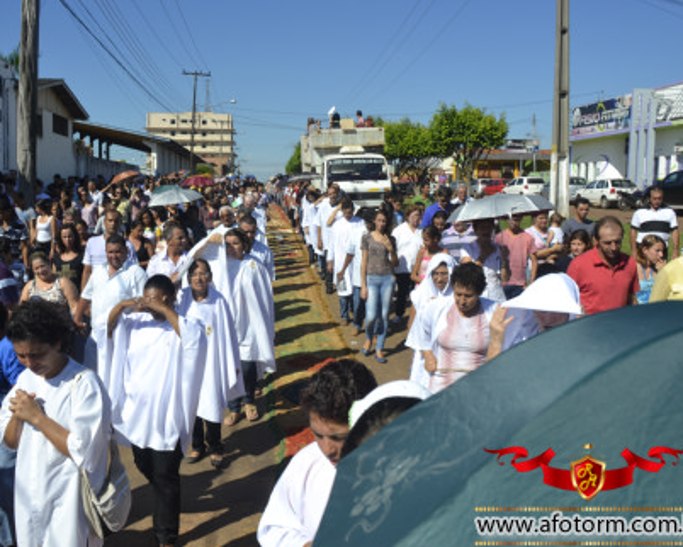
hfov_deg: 51.4
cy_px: 278
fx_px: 708
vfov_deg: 42.3
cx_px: 297
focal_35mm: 35
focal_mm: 20
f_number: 9
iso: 100
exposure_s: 1/320
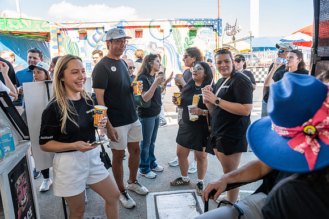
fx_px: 219
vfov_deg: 53.2
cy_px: 110
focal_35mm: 24
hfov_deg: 73.7
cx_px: 164
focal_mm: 24
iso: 100
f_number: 4.5
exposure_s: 1/100
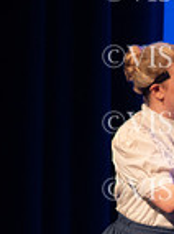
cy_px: 288
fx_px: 11105
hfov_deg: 0.9
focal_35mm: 1652
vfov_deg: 1.2
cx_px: 340
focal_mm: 420
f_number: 6.3
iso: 10000
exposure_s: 1/160
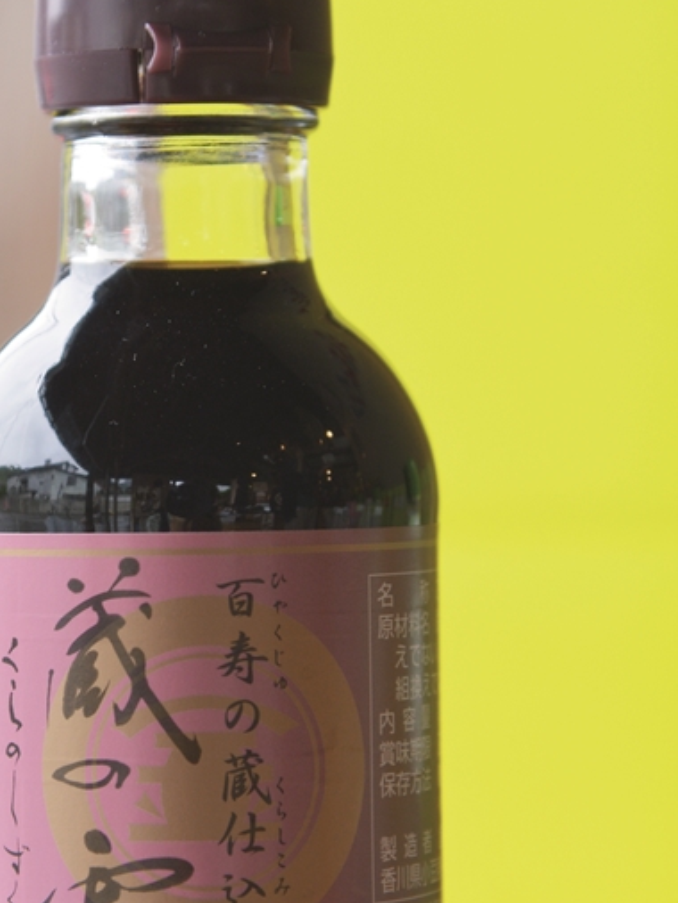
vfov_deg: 10.4
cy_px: 448
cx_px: 128
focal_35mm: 190
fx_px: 4958
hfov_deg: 7.8
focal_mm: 100
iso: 400
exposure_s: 1/100
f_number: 5.6
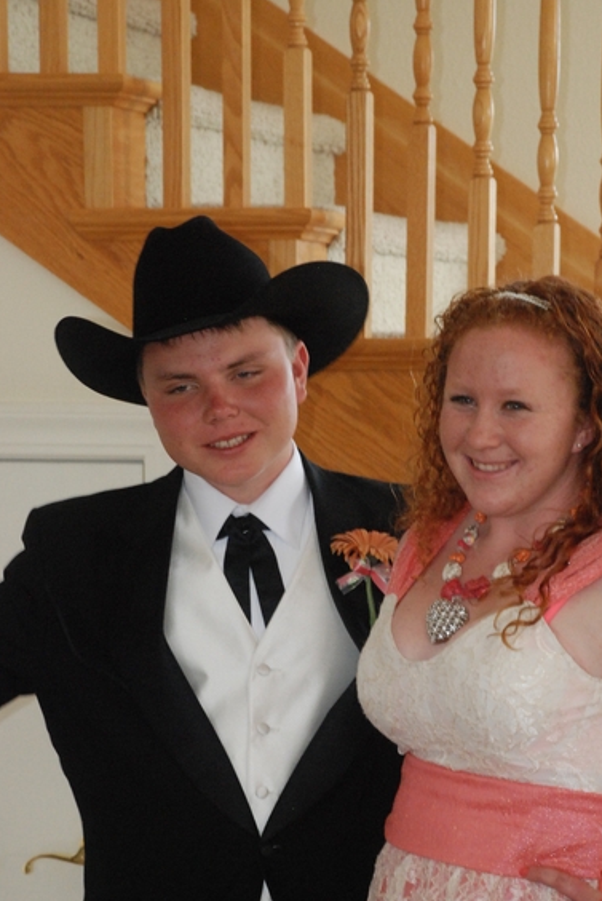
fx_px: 3747
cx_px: 374
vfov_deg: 13.7
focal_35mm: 150
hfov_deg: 9.2
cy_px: 561
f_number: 5.6
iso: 1600
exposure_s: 1/100
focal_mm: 75
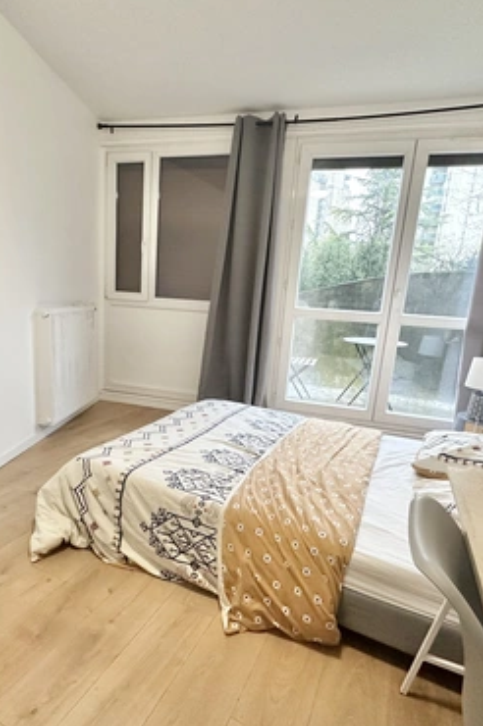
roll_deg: -3.3
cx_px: 197
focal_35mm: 21
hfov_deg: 59.0
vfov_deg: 81.2
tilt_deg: -12.6
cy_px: 387
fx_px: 423
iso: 250
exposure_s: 1/100
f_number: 2.2
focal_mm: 2.22
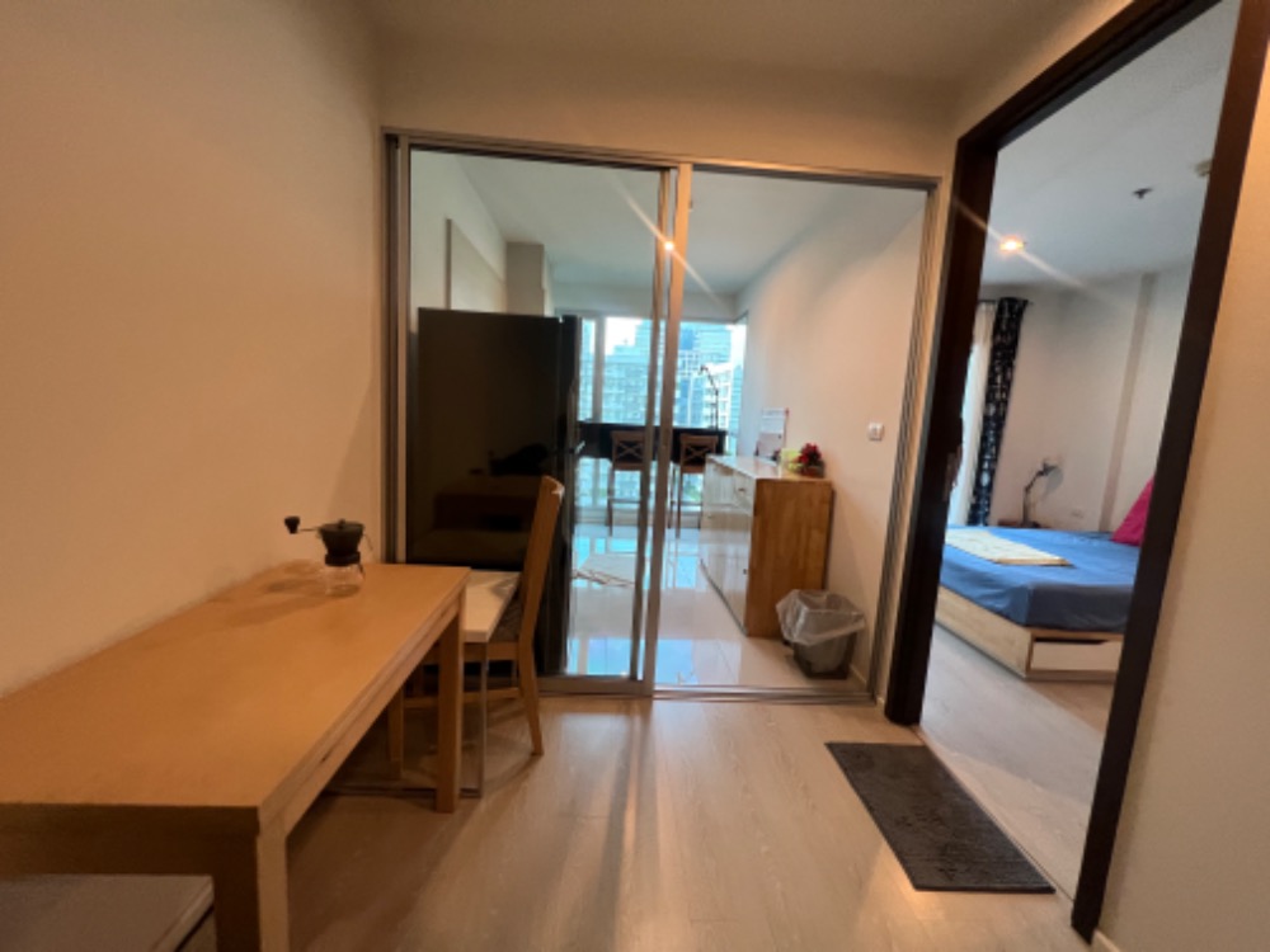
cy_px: 476
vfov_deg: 89.9
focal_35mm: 13
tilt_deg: -4.5
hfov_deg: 106.2
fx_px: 477
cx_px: 635
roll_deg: -2.2
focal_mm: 1.57
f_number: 1.8
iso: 200
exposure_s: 1/100
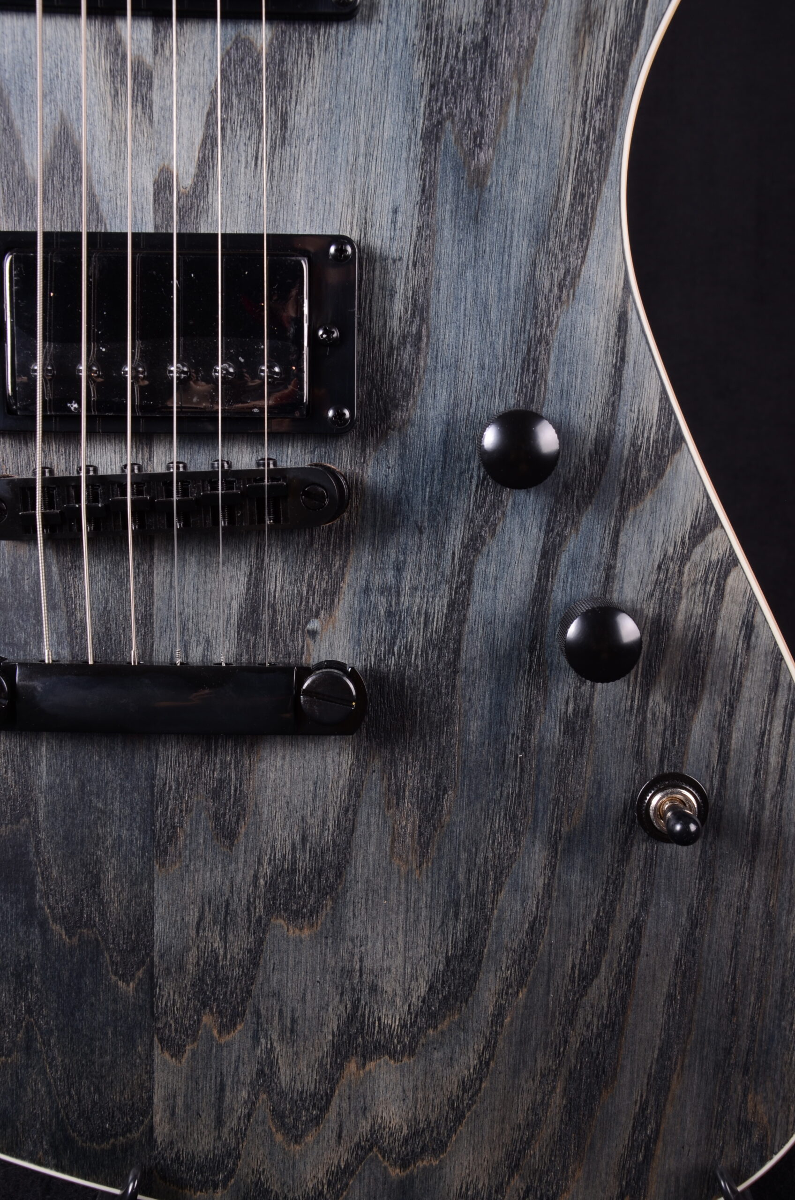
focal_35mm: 48
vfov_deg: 41.2
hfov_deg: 28.0
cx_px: 398
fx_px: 1597
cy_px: 600
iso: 200
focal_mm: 32
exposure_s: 1/200
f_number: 11
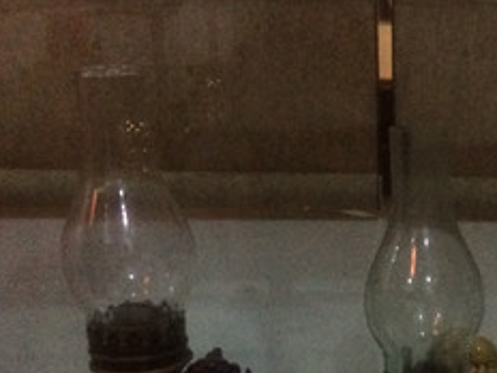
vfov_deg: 18.2
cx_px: 516
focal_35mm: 80
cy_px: 324
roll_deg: +0.8
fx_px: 1149
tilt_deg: -18.2
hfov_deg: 23.2
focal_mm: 4.15
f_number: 2.2
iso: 500
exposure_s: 1/17
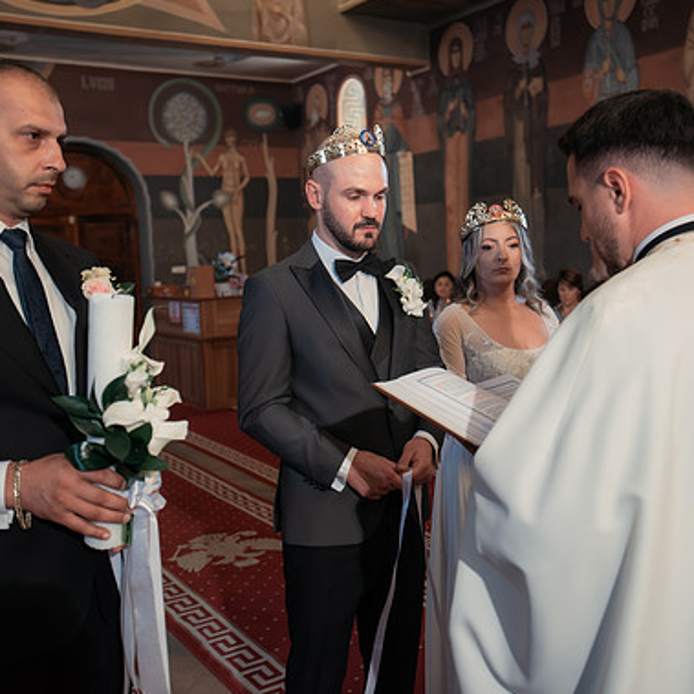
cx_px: 346
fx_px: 885
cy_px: 347
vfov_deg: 42.8
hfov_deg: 42.8
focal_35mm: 39
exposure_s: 1/200
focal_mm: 30
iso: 5600
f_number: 2.8
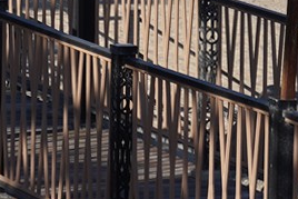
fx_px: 3710
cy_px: -236
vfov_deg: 3.0
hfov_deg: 4.5
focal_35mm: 448
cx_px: -445
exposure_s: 1/100
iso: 100
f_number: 16
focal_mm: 60
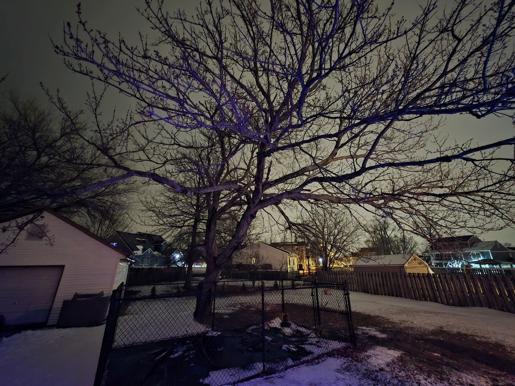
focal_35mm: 13
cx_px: 258
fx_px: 193
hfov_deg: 106.2
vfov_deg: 89.9
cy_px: 193
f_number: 1.9
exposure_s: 1/4
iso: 2000
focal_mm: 2.2
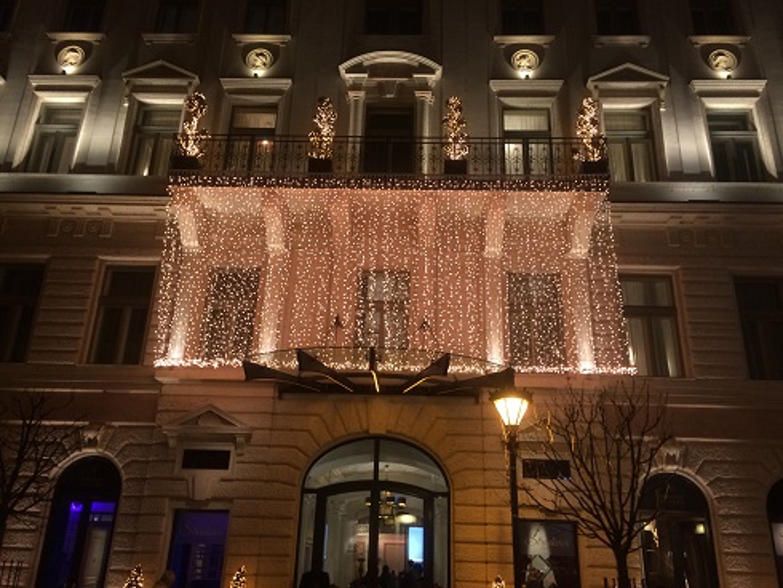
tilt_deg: +24.6
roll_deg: -2.0
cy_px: 294
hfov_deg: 61.6
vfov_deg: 48.3
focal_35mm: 29
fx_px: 656
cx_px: 392
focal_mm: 4.15
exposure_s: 1/33
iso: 200
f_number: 2.2
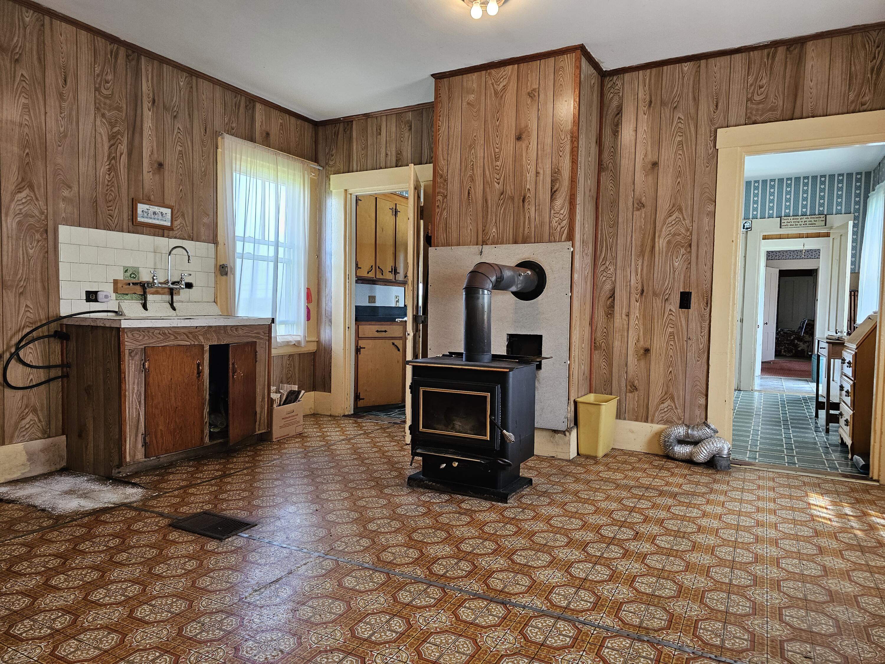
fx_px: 588
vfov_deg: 58.9
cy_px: 332
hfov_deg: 73.9
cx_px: 442
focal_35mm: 23
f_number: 1.7
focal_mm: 6.3
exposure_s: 1/120
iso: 200
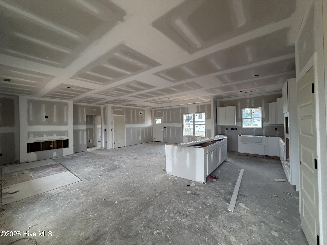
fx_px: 132
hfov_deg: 102.1
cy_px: 122
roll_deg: +1.5
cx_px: 164
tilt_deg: -0.5
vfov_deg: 85.7
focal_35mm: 14
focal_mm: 2.22
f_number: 2.2
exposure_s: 1/96
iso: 320
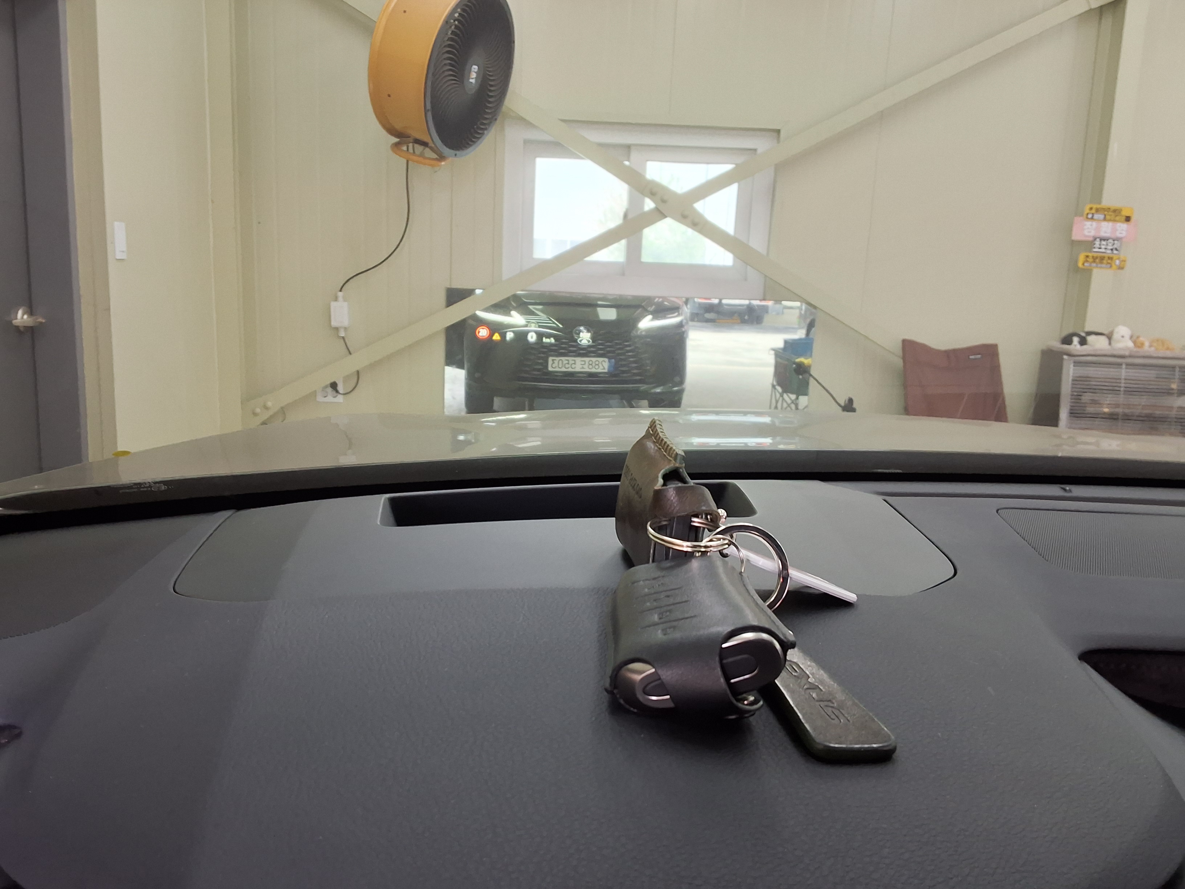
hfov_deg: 63.4
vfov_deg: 49.7
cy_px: 444
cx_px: 592
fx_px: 959
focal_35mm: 28
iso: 80
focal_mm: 2.91
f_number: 1.9
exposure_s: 1/40
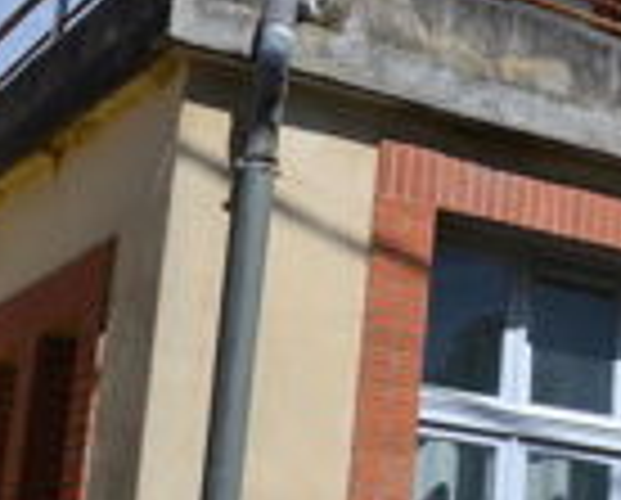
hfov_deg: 17.5
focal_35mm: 103
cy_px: 266
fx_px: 1890
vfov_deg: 15.1
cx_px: 806
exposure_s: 1/320
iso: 100
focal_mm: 21
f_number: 9
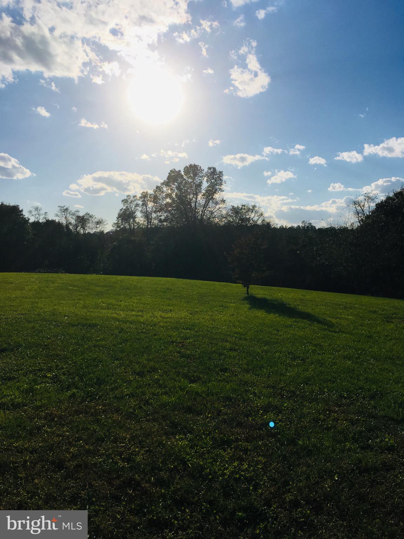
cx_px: 202
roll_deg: +0.6
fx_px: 451
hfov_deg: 48.2
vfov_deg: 61.7
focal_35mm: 29
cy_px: 270
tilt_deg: -4.6
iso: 25
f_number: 2.2
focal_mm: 4.15
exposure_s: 1/8547
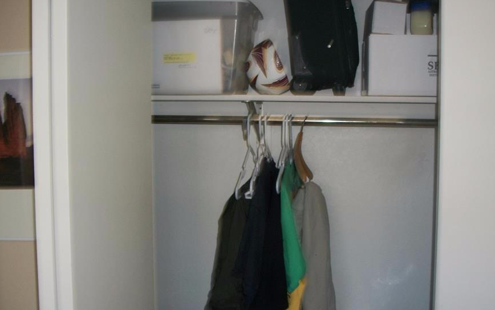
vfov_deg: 32.0
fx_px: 540
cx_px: 270
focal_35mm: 40
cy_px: 167
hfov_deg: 49.2
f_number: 2.9
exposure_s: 1/30
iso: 80
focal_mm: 5.7
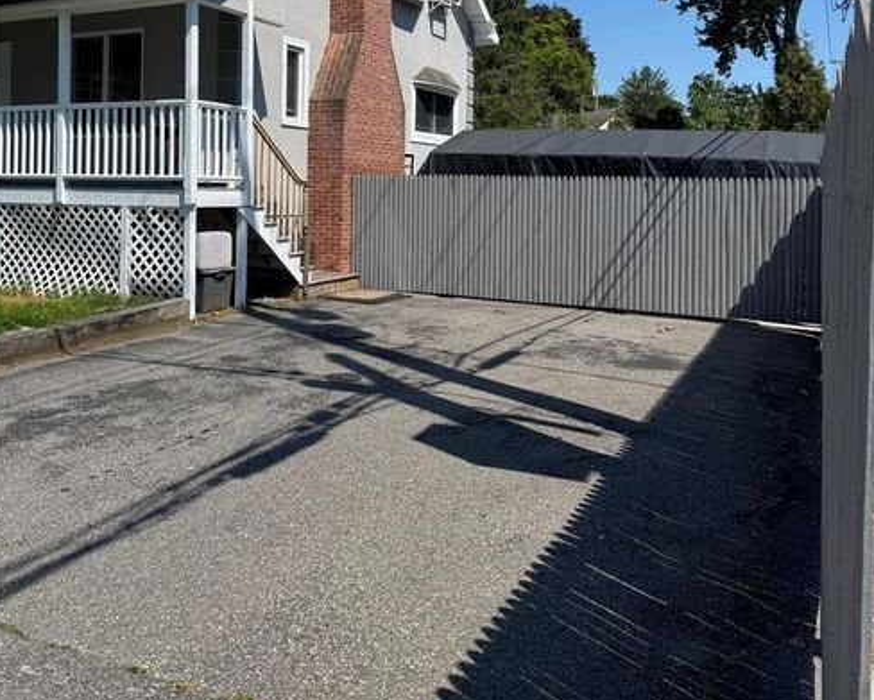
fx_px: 828
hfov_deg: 55.6
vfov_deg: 44.6
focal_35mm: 32
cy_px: 191
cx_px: 437
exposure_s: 1/5348
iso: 80
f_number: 1.78
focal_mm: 6.76
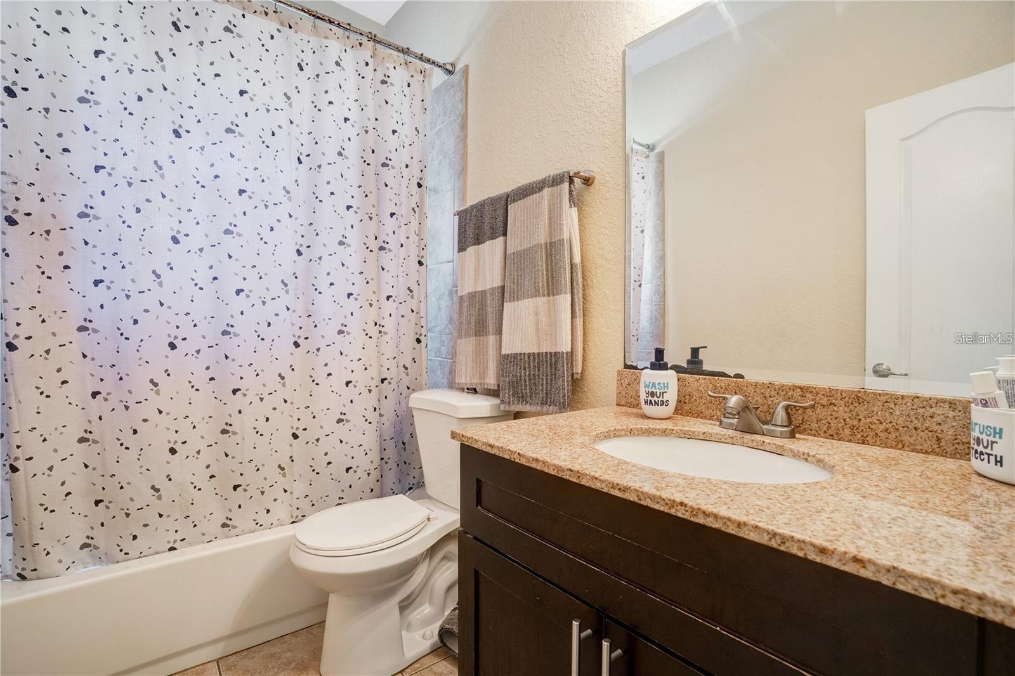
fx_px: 451
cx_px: 508
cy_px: 338
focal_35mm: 16
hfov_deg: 96.7
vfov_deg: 73.7
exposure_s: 1/30
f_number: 7.1
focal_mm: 16
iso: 800
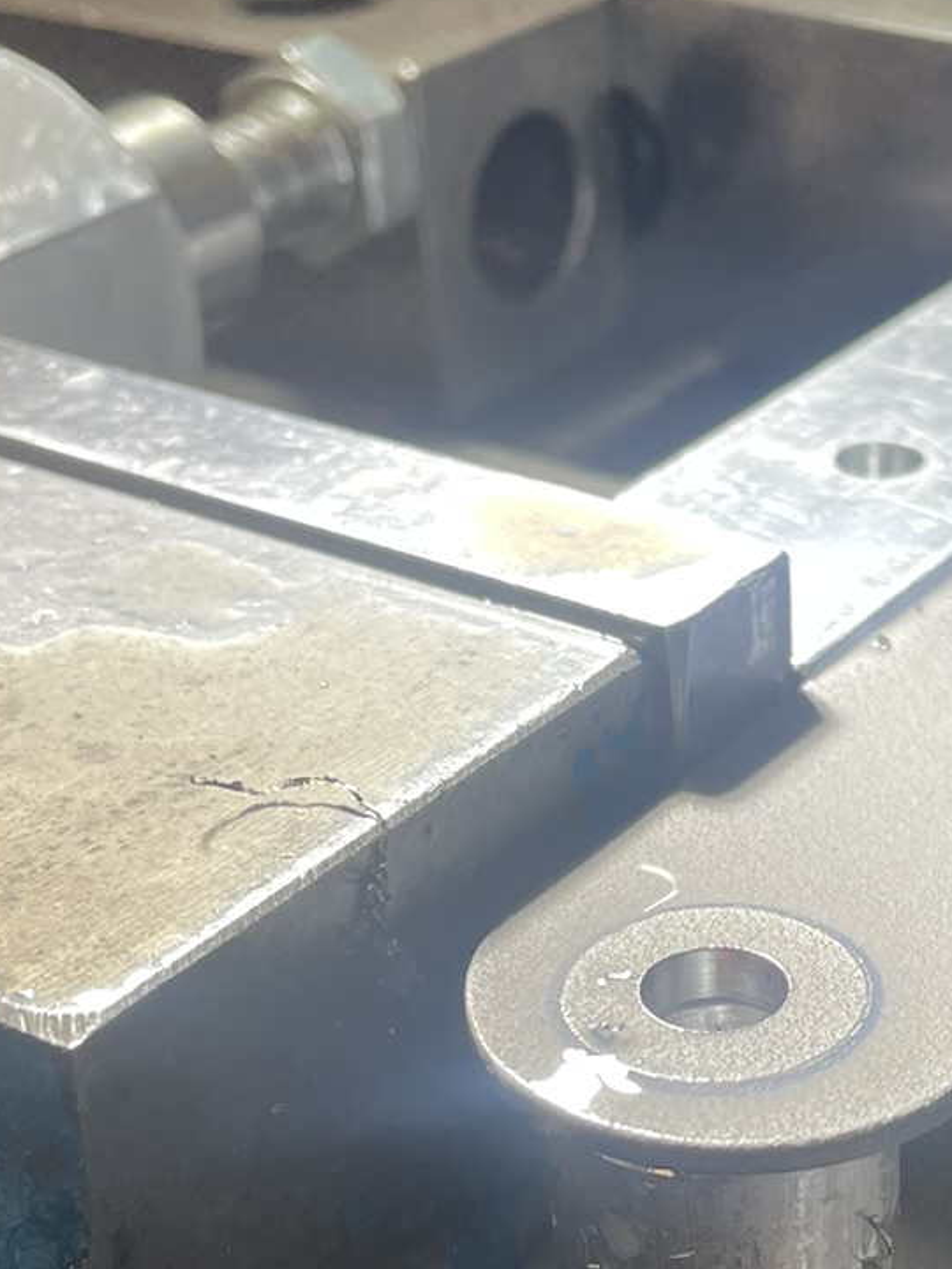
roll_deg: +1.0
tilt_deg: -34.9
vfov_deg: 25.9
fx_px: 2714
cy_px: 1017
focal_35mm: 74
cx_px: 797
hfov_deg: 19.6
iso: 32
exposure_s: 1/177
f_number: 1.6
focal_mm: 4.2
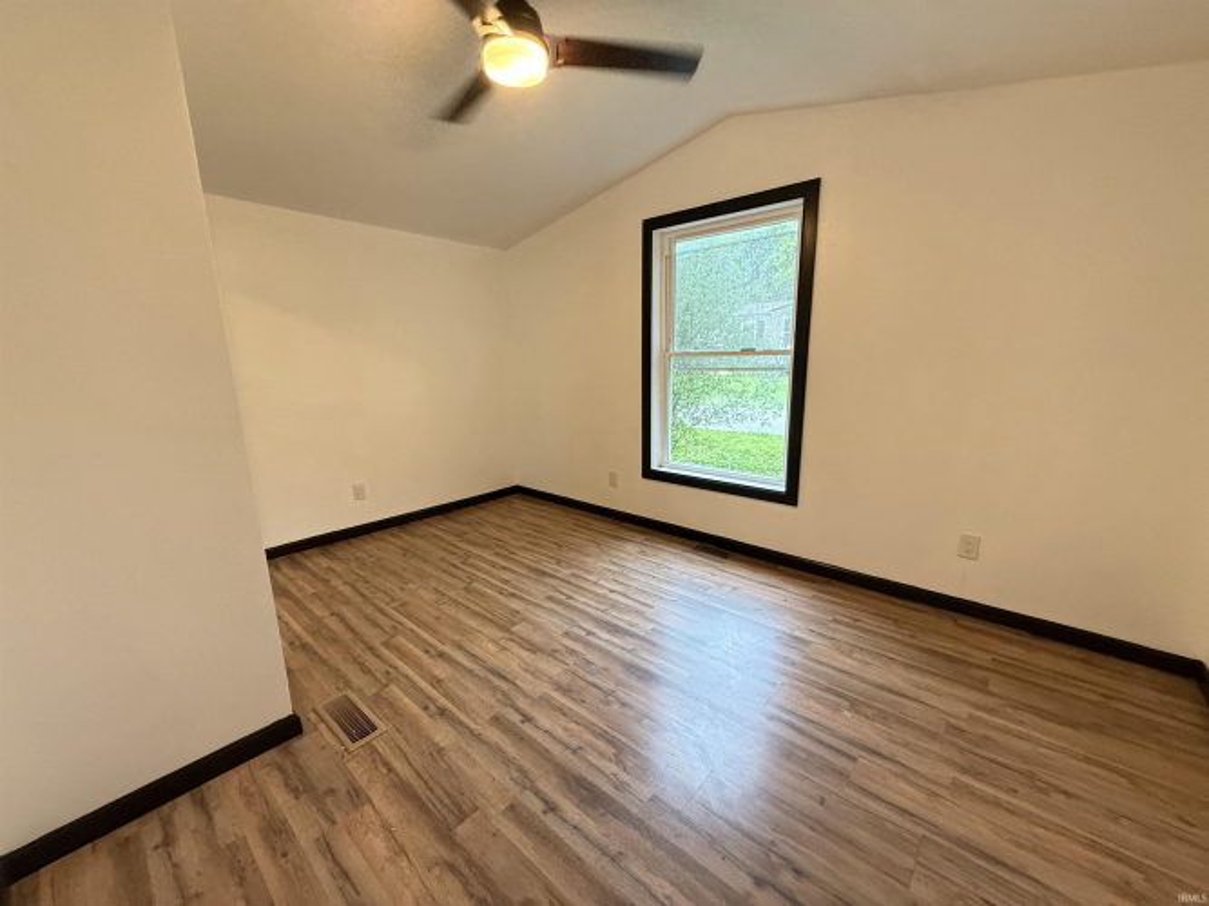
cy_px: 453
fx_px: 489
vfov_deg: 85.7
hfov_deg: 102.1
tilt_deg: -10.6
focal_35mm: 14
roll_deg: +0.3
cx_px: 604
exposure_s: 1/60
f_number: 2.2
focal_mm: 2.22
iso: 500
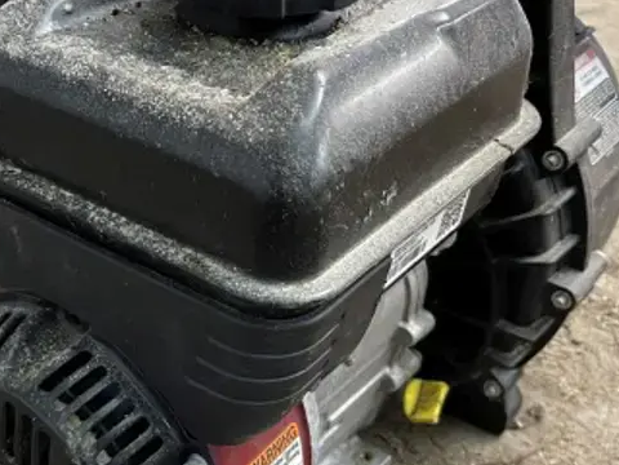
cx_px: 174
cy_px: 298
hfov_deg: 36.2
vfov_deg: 27.9
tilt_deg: -35.6
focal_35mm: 52
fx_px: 930
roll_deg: +0.8
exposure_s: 1/40
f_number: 1.6
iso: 500
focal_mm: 5.1
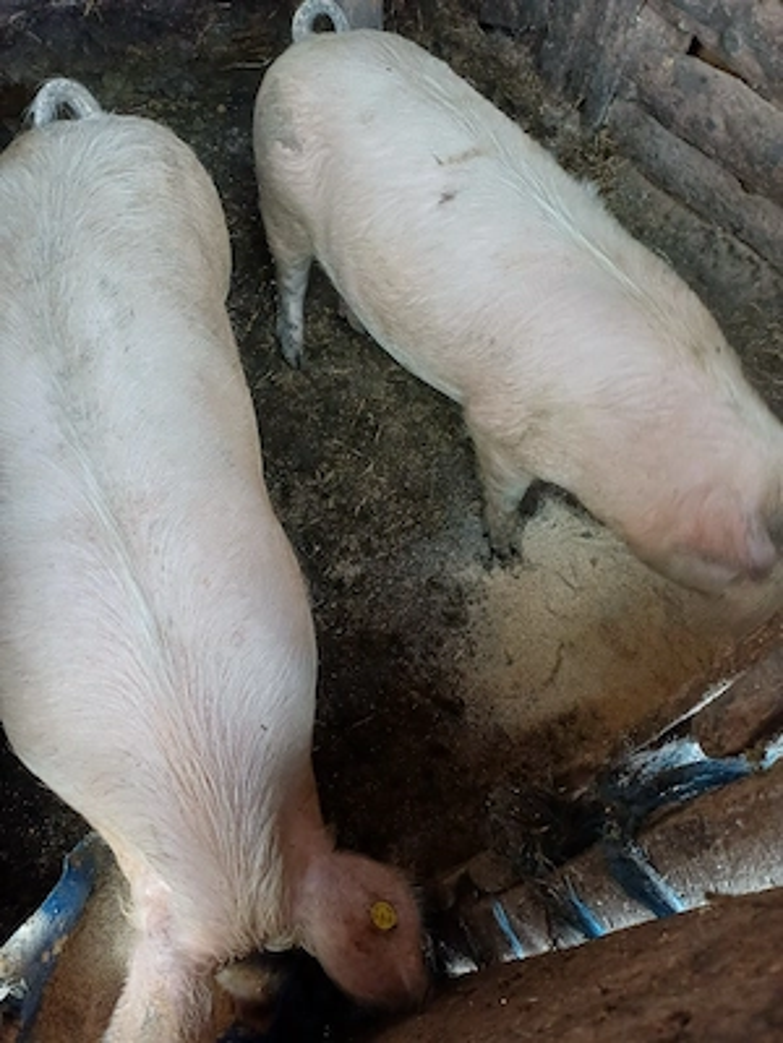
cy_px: 522
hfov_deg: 54.9
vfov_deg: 69.4
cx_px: 392
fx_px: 754
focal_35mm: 25
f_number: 1.8
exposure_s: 1/50
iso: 400
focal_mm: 4.65
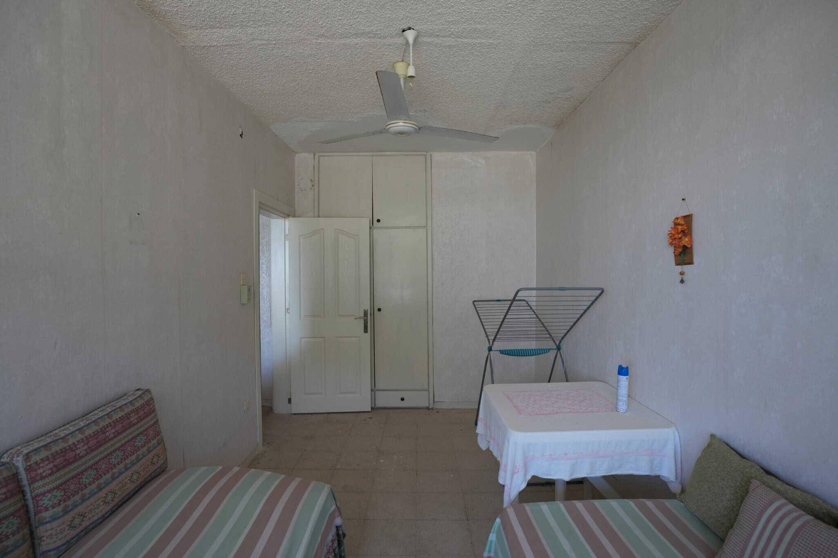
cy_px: 279
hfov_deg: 93.3
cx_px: 419
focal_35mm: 17
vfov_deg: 70.4
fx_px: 396
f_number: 4
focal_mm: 17
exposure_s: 1/160
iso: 500
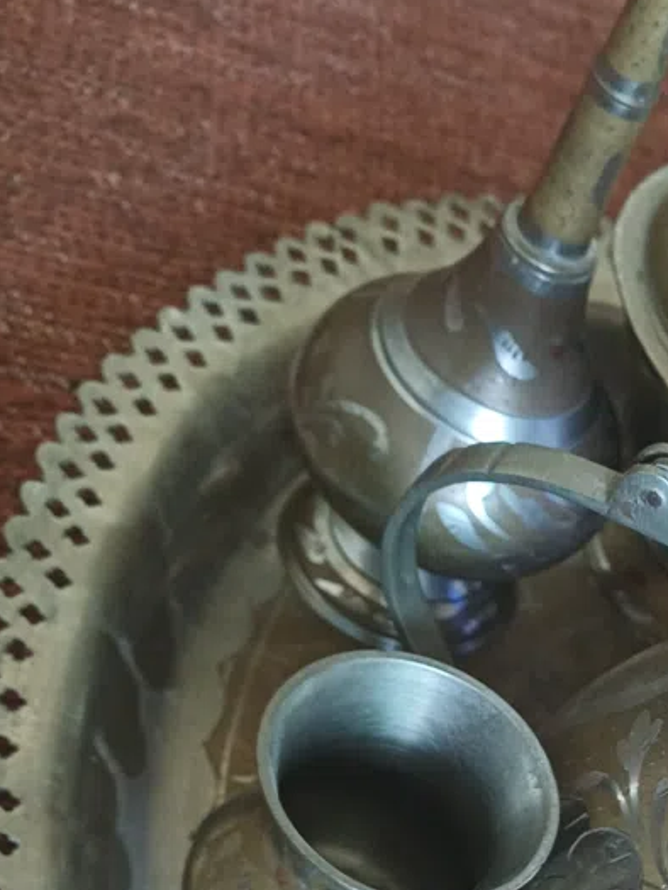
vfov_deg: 28.0
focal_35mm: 65
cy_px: 899
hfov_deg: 21.2
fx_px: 1672
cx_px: 780
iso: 320
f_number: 1.8
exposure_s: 1/33.3
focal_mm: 4.65
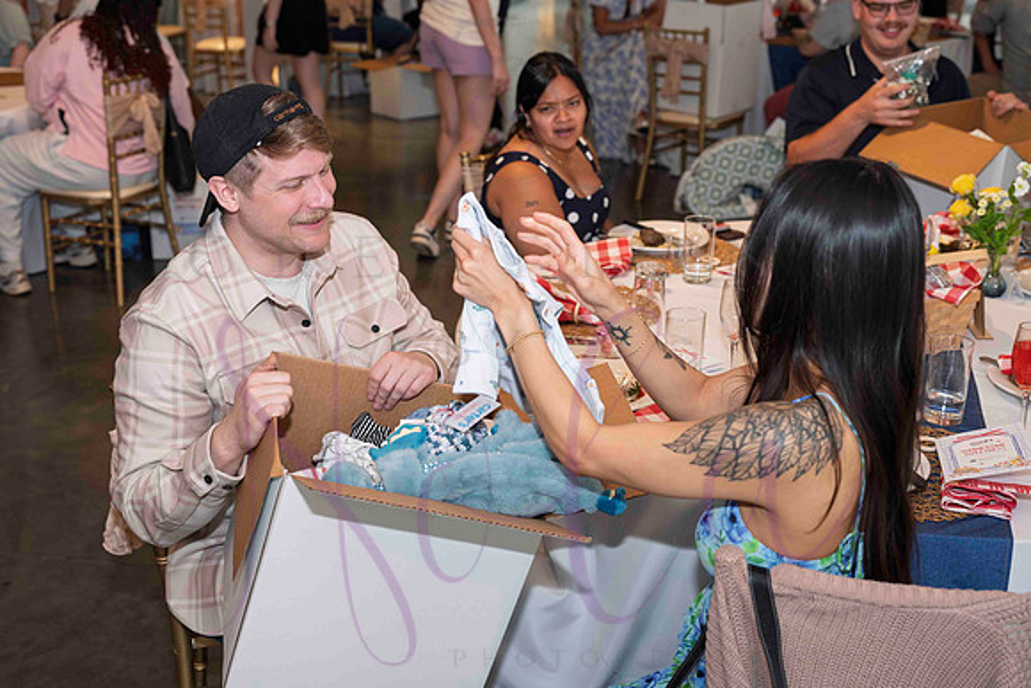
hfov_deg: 42.7
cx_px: 516
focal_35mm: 46
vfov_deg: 29.3
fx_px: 1318
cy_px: 344
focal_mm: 46
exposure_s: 1/400
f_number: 4
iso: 1600
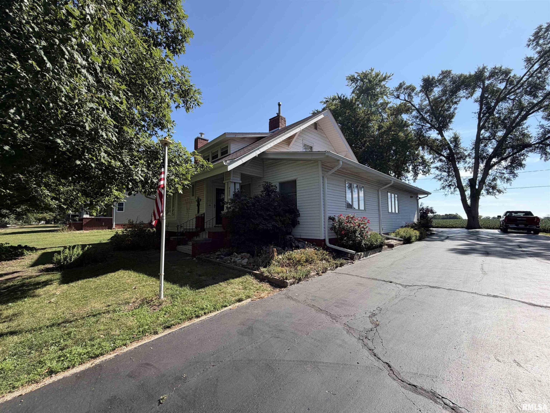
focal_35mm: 14
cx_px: 275
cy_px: 206
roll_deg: +0.5
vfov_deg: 85.7
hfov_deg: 102.1
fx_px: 222
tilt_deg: +5.1
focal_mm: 2.22
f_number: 2.2
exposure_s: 1/770
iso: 25
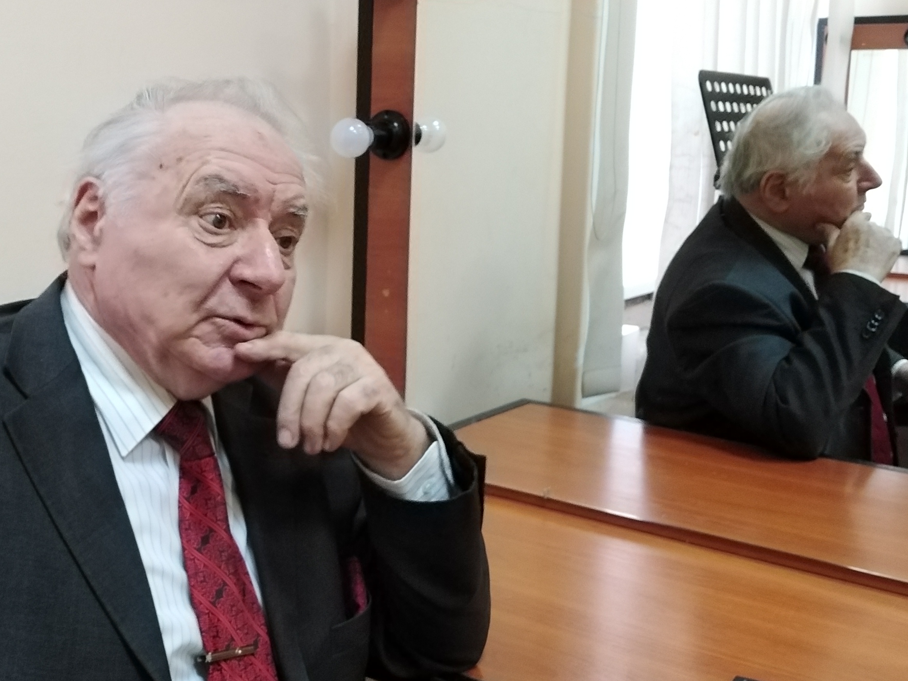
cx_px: 274
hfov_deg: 40.5
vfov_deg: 31.5
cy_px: 343
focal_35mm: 46
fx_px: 1207
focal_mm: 3.62
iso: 424
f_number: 1.8
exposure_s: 1/25
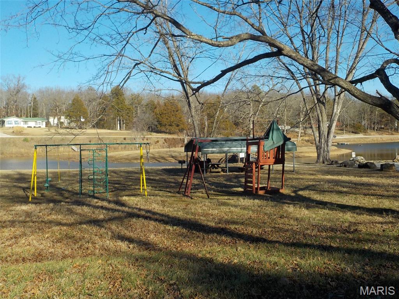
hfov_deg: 49.0
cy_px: 150
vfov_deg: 37.7
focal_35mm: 38
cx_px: 200
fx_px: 438
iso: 125
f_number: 3.7
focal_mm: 5.2
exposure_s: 1/800
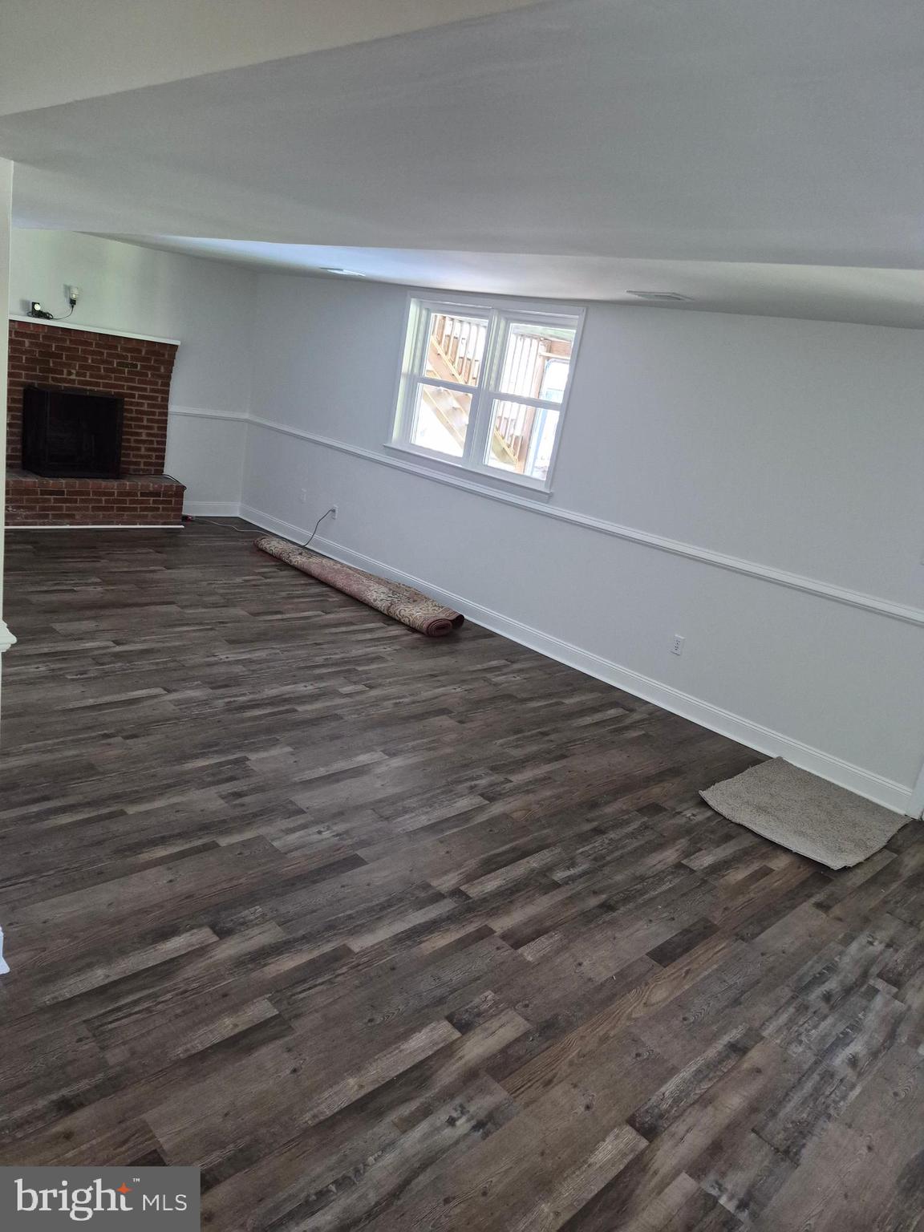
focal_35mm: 23
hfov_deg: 58.9
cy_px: 616
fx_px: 819
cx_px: 462
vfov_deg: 73.9
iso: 800
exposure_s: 1/120
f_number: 1.8
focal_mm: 5.4
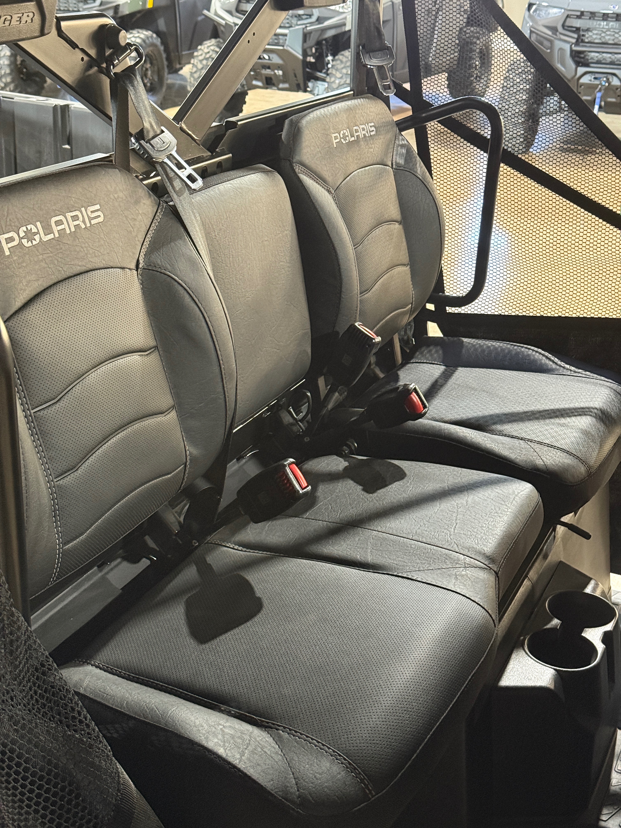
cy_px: 414
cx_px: 310
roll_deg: -2.8
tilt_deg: -20.4
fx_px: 1148
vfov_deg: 39.7
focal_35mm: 48
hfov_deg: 30.3
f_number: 1.78
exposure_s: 1/40
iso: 400
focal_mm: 6.76
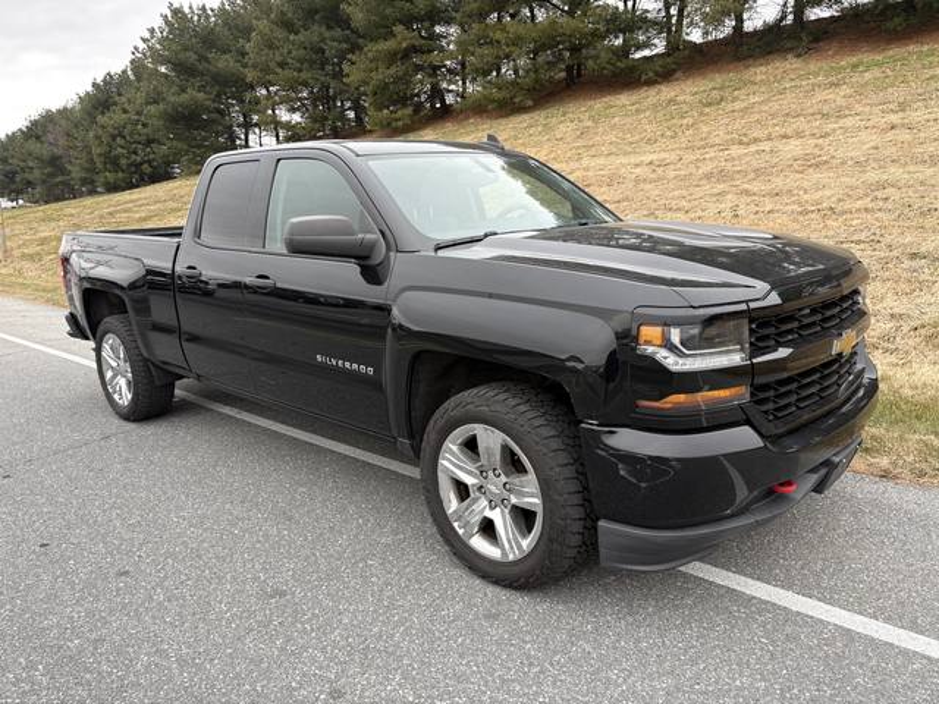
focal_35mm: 26
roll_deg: +1.0
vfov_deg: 53.1
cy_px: 352
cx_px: 470
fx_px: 705
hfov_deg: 67.3
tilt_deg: -7.9
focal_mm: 5.96
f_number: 1.6
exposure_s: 1/204
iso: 40
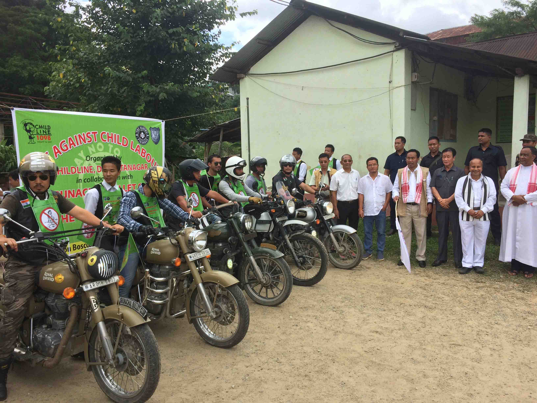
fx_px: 450
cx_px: 268
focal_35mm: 29
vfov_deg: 48.2
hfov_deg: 61.7
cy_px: 202
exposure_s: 1/912
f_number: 2.2
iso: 32
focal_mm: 4.15
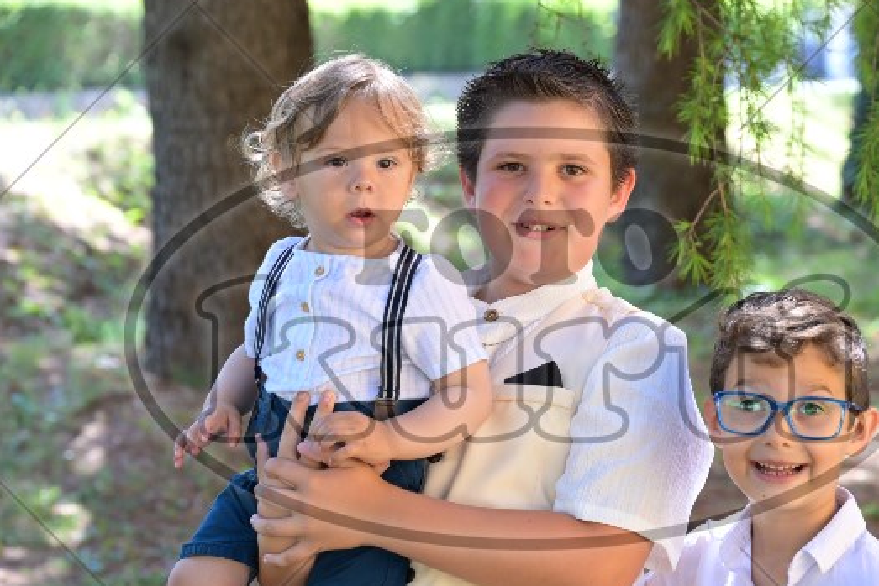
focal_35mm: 118
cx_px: 531
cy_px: 340
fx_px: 2882
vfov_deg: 11.6
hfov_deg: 17.3
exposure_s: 1/160
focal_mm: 95
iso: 640
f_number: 5.6
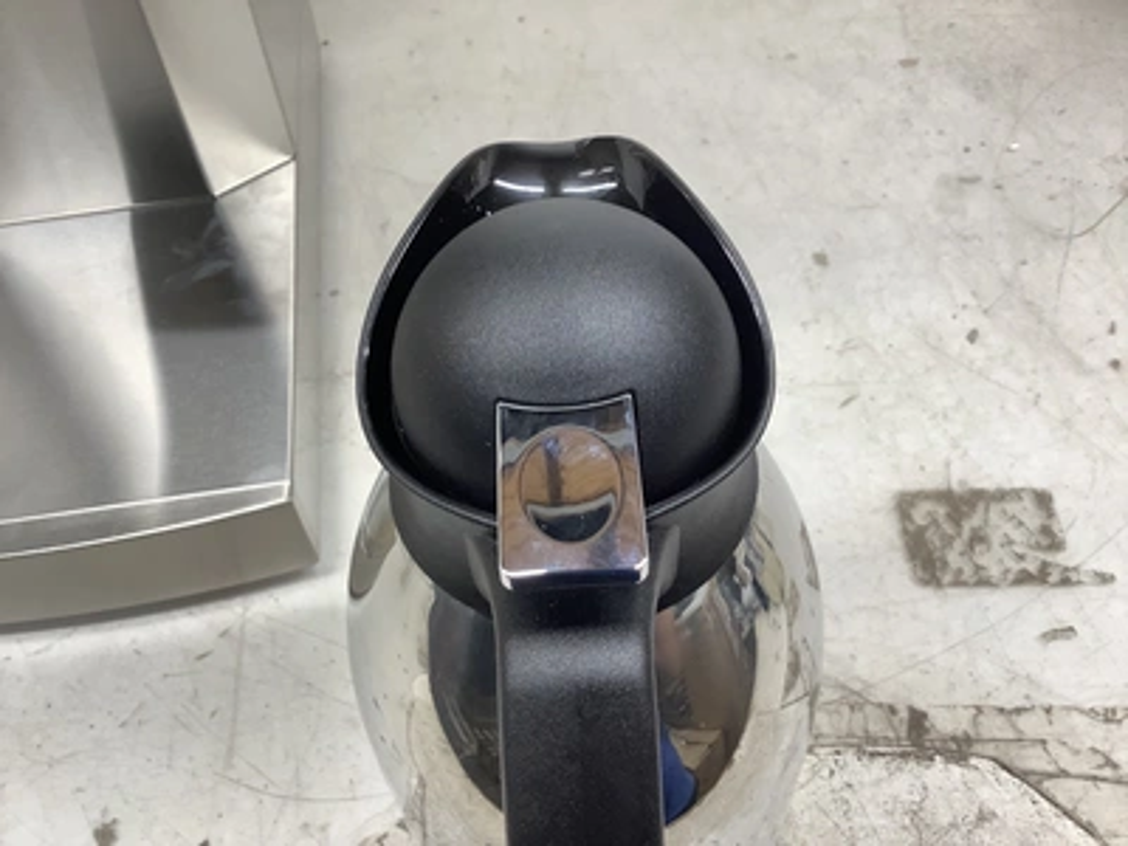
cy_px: 423
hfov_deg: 58.4
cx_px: 564
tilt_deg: -53.8
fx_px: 1010
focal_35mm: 31
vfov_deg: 45.4
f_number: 2.4
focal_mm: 3.3
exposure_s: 1/60
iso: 64
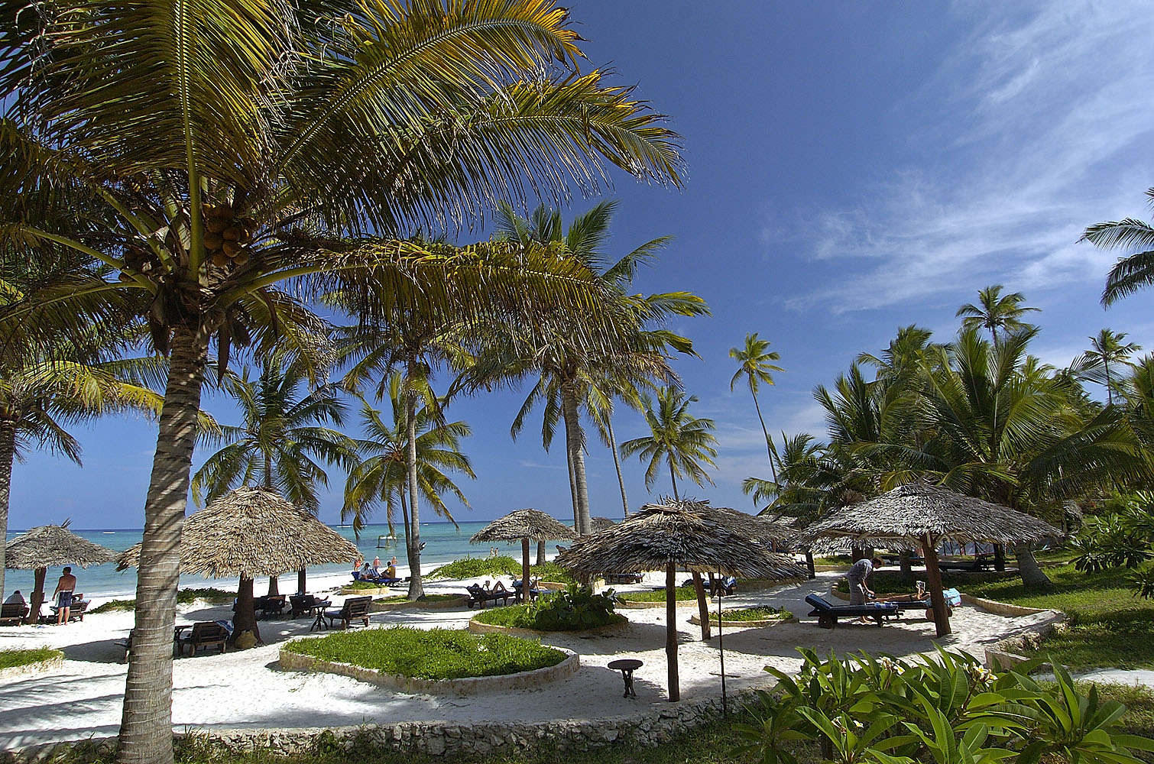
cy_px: 382
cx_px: 577
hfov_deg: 90.1
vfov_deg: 67.1
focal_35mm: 18
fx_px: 576
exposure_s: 1/250
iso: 200
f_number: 8
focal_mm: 12
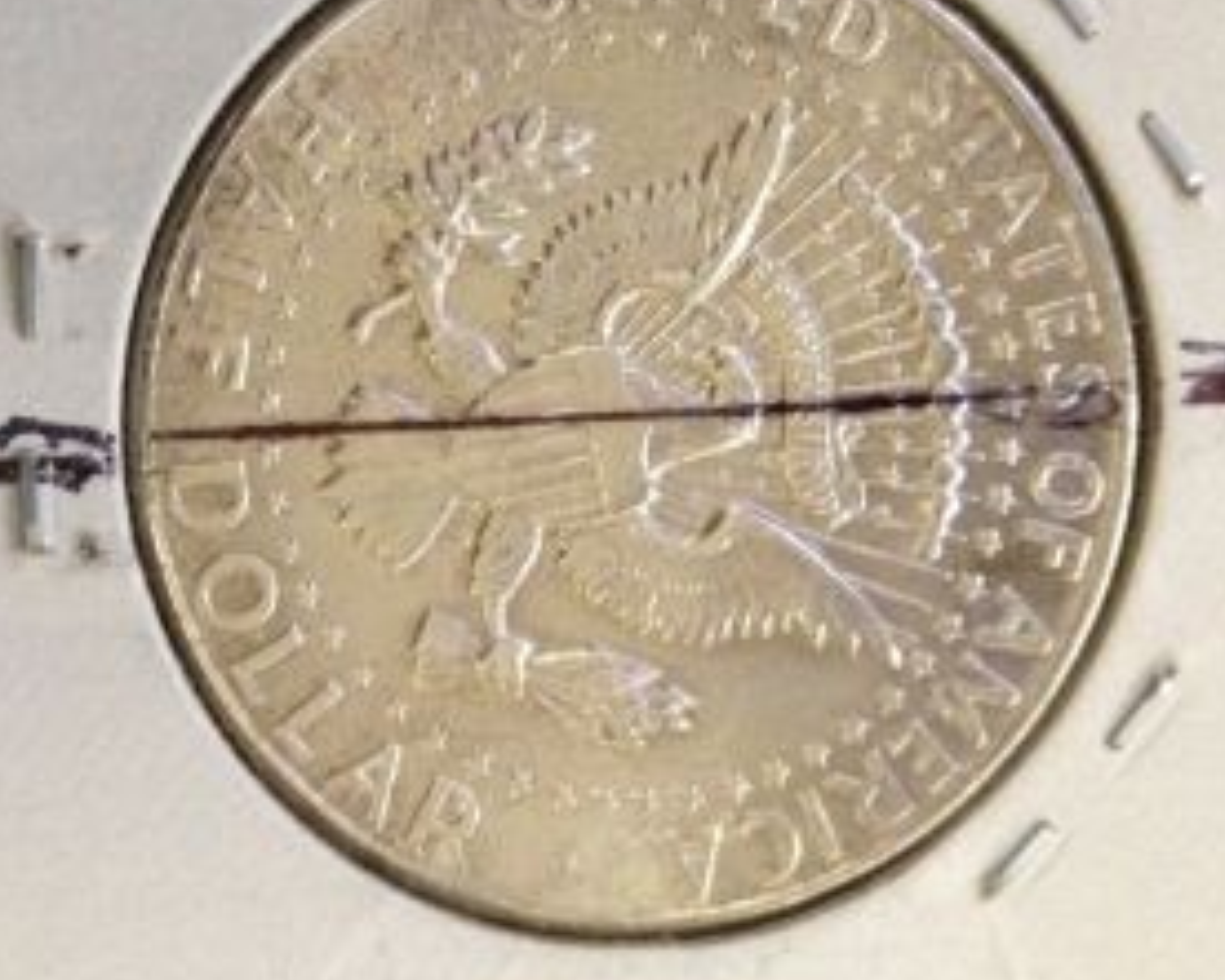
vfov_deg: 22.5
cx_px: 413
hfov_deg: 27.7
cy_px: 419
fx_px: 2466
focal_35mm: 68
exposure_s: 1/15
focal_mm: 4.28
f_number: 2.4
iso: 500
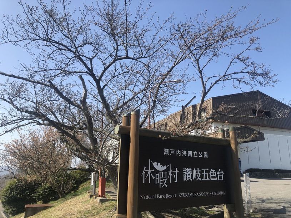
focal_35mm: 28
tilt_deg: +16.7
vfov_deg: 49.7
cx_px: 146
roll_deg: -1.3
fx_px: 235
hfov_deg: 63.5
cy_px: 109
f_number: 1.8
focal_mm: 3.99
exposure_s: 1/1312
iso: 20
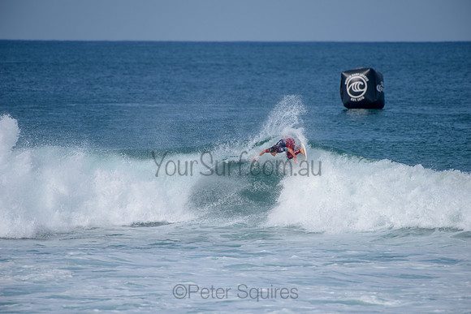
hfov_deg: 4.1
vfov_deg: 2.8
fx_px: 6543
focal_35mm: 500
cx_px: 236
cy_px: 157
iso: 250
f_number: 6.3
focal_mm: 500
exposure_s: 1/2500
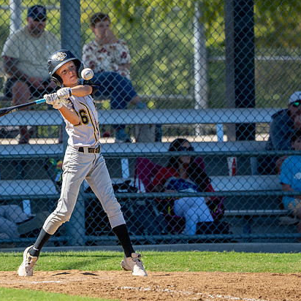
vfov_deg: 3.4
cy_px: 112
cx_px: 42
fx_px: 5007
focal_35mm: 509
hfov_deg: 3.4
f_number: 5.6
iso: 800
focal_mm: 268
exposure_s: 1/2500
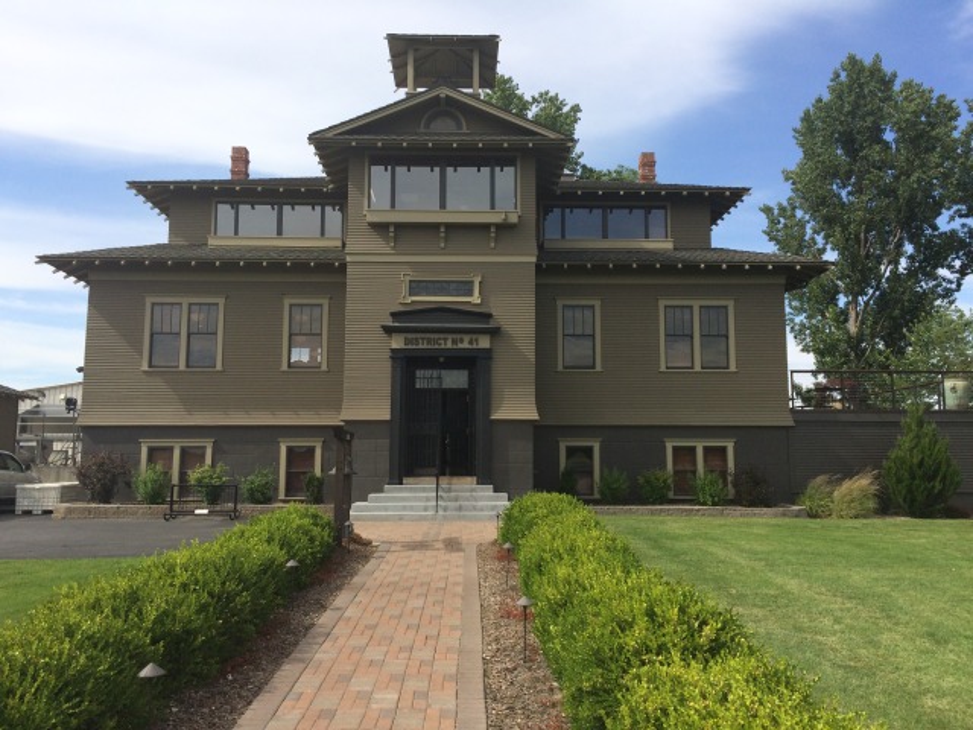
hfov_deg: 61.7
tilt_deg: +6.0
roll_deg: +0.9
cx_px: 486
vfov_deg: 48.2
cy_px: 365
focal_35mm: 29
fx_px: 815
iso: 32
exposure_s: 1/1709
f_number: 2.2
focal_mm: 4.15
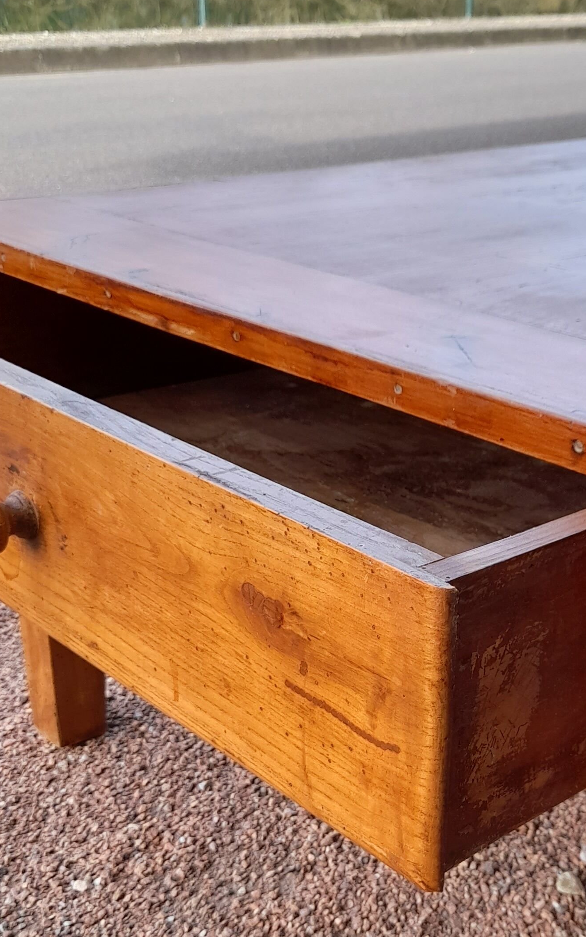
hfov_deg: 25.6
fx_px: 1278
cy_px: 595
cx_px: 410
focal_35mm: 50
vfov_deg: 40.0
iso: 20
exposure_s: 1/138
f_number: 2
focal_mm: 4.6
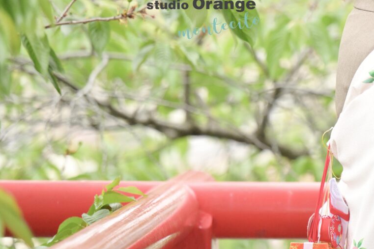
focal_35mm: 377
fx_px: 3916
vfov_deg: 3.6
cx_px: 448
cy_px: 28
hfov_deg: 5.4
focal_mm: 140
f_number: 2.8
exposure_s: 1/5000
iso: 1600
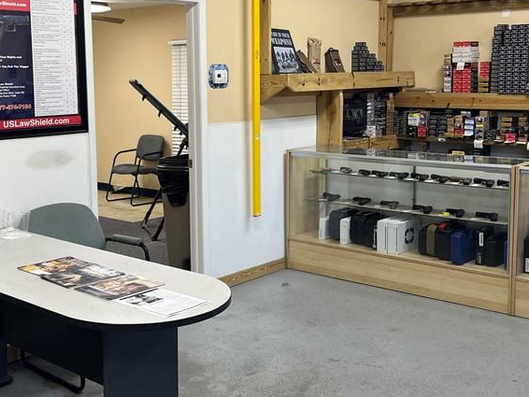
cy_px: 152
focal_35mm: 47
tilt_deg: -4.6
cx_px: 226
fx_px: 719
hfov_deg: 40.3
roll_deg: +1.5
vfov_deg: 30.8
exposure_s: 1/120
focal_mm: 5.1
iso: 100
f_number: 1.6
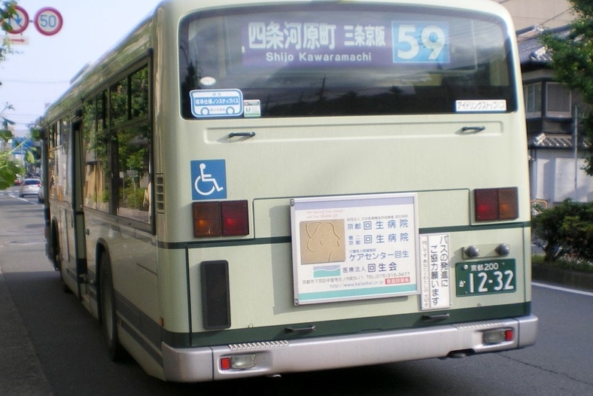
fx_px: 626
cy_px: 192
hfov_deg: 50.7
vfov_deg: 35.1
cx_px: 293
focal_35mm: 38
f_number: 4.6
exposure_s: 1/200
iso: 50
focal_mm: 6.3
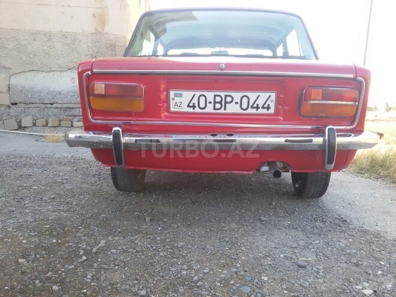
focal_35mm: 31
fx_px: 355
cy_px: 148
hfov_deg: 58.4
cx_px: 198
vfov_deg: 45.4
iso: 40
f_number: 2.4
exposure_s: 1/100
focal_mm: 2.93
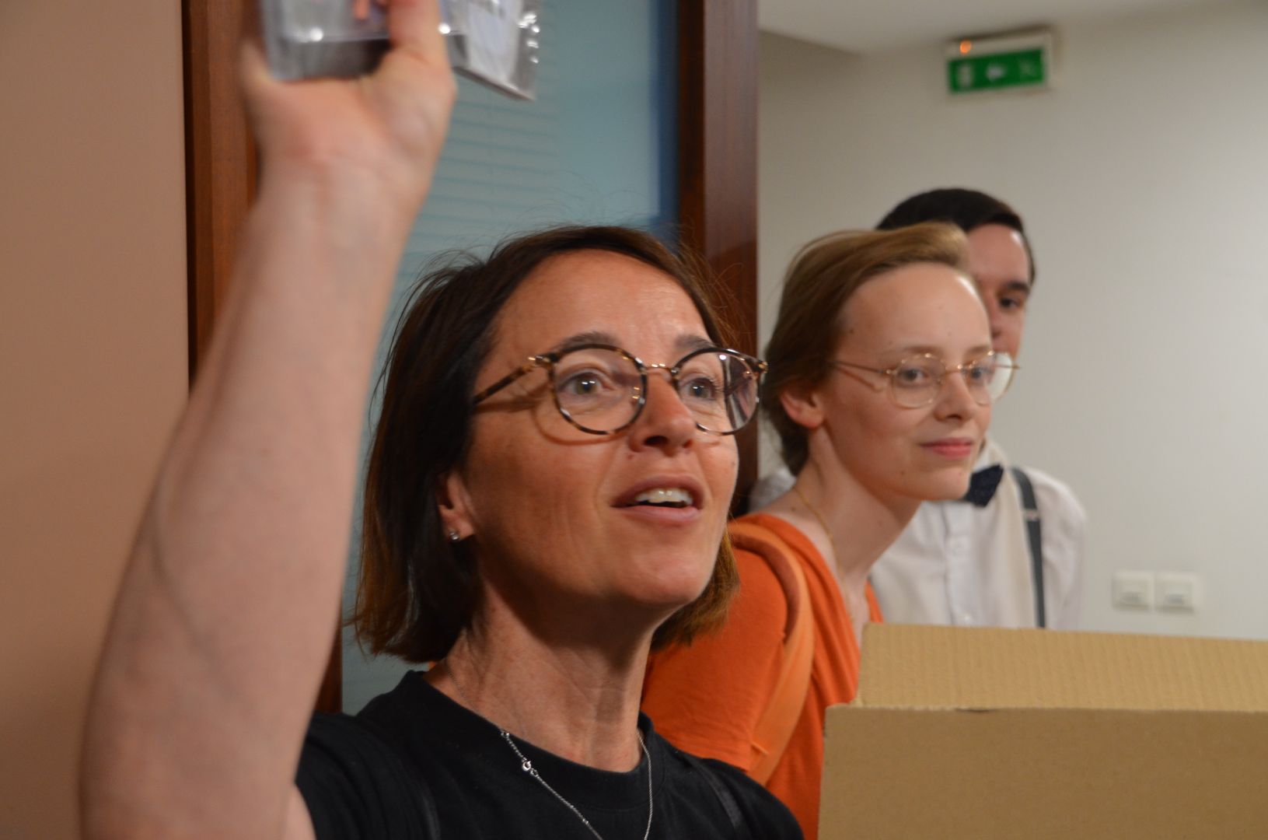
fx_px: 2109
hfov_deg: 33.5
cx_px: 634
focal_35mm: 60
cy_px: 420
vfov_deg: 22.5
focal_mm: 40
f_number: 4.8
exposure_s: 1/30
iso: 800
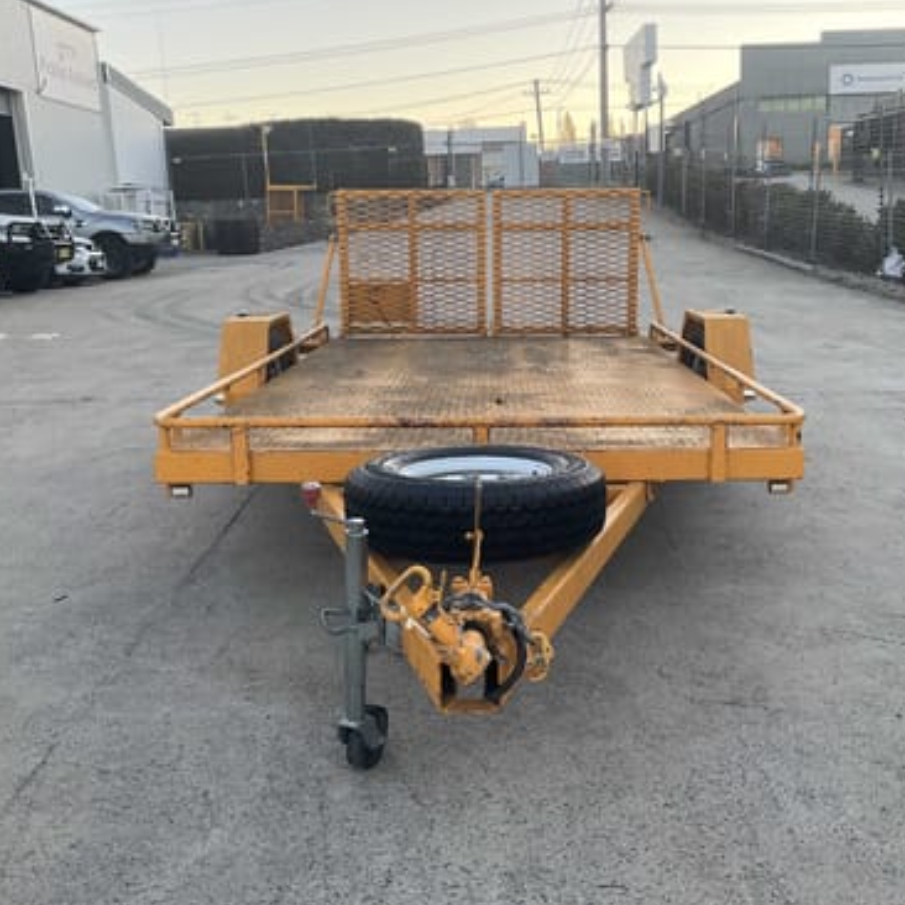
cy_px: 456
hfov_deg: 47.1
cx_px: 512
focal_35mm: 35
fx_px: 1035
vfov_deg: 47.2
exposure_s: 1/122
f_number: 1.8
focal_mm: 3
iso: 40
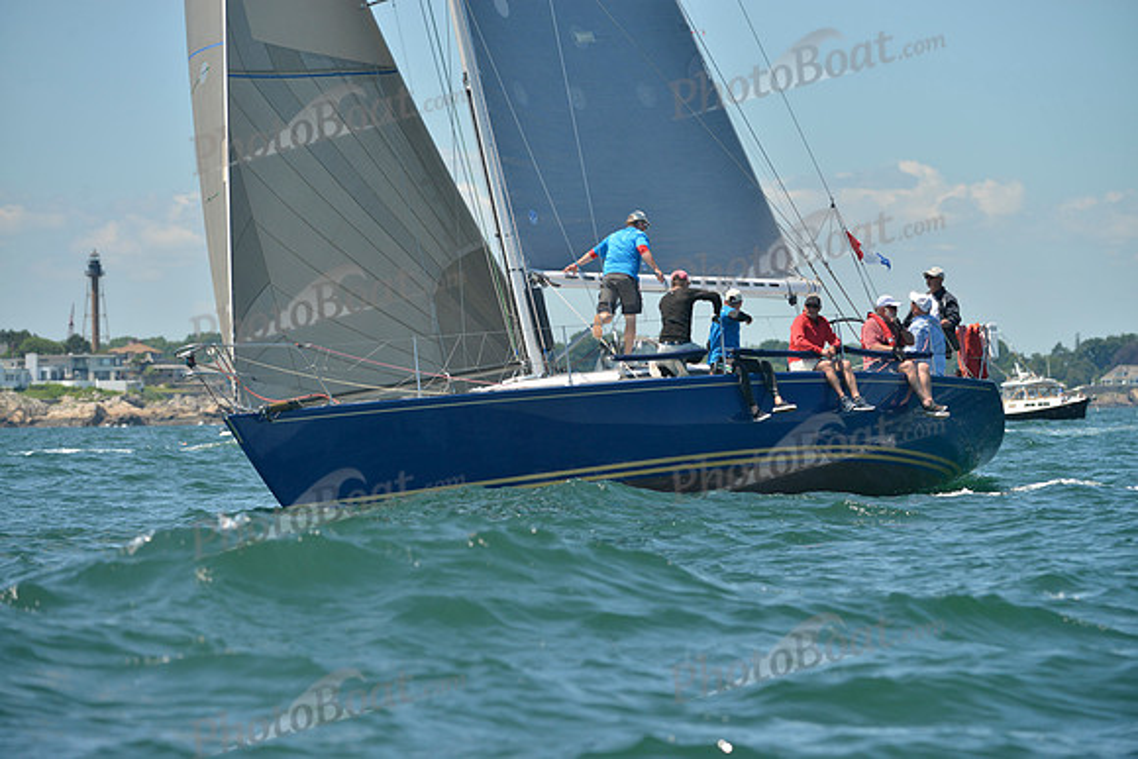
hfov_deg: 9.4
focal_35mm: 220
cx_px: 569
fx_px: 6956
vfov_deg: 6.2
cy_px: 380
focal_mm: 220
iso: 280
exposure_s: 1/1250
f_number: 6.3
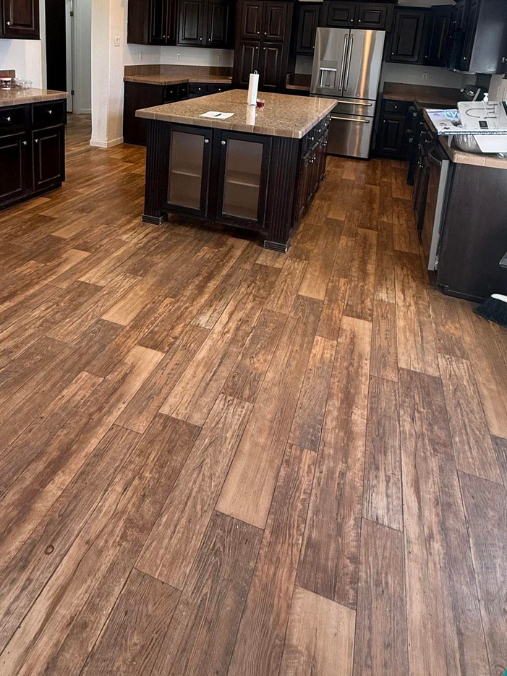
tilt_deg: -10.9
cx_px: 239
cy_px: 135
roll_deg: -4.4
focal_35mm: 23
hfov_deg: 58.8
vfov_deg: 67.0
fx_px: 449
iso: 200
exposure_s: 1/60
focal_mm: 2.22
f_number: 2.2
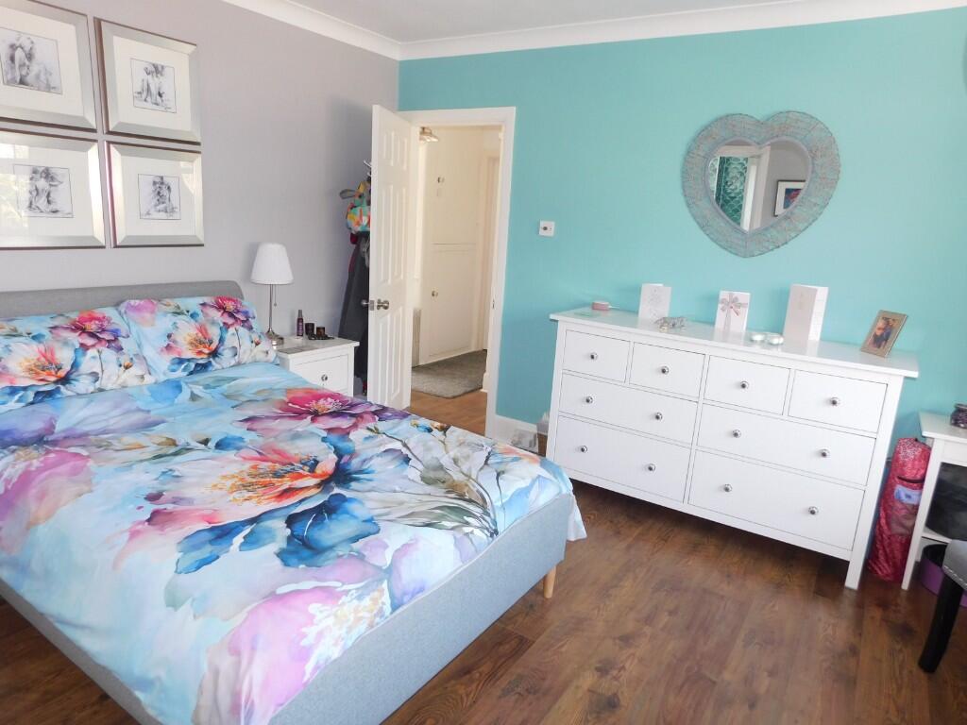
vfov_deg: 58.9
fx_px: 643
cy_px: 362
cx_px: 484
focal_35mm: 23
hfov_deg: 73.9
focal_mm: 4
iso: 140
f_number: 3
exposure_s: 1/30
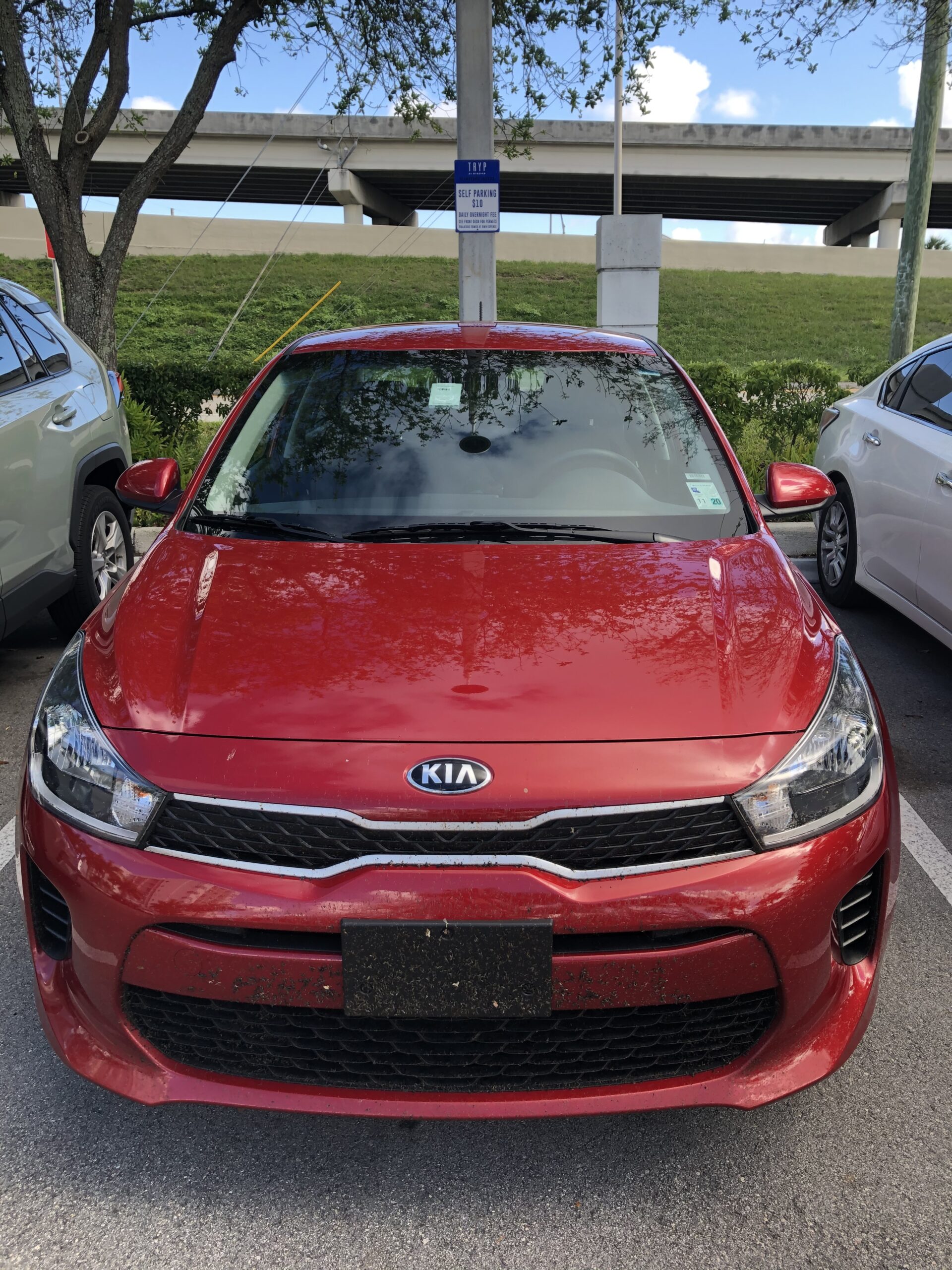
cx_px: 476
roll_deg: -0.8
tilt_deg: -14.5
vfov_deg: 63.4
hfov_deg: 49.7
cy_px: 635
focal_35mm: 28
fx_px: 1027
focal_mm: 3.99
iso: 20
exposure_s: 1/171
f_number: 1.8
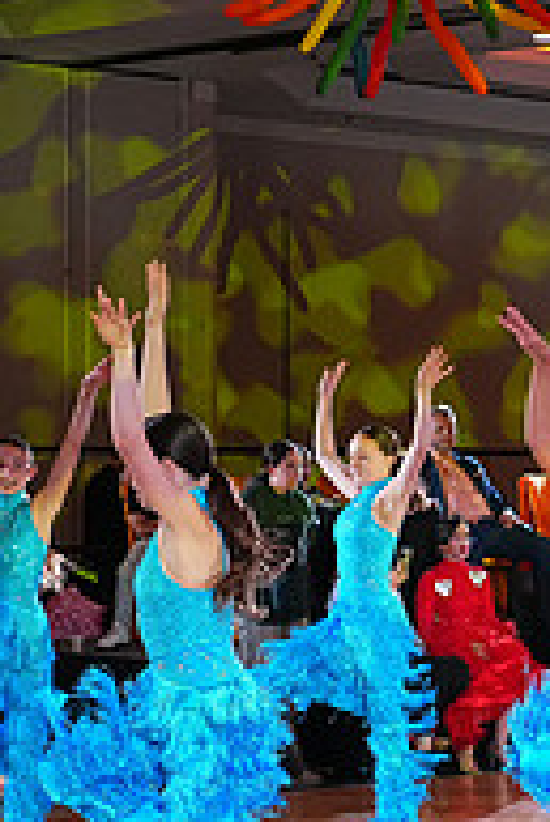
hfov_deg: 10.4
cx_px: 1032
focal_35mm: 123
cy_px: 645
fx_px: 2813
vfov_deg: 16.5
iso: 5000
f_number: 5.6
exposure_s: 1/400
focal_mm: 41
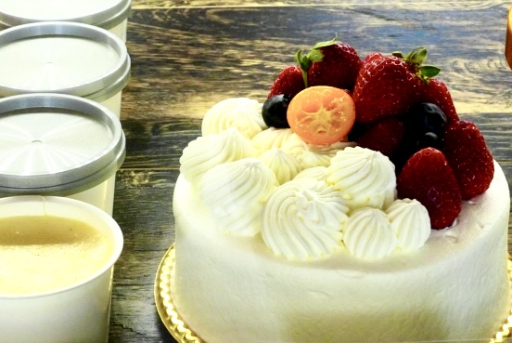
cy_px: 228
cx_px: 330
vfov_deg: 24.7
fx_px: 779
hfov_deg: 36.1
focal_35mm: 55
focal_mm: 25
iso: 800
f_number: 8
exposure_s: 1/250
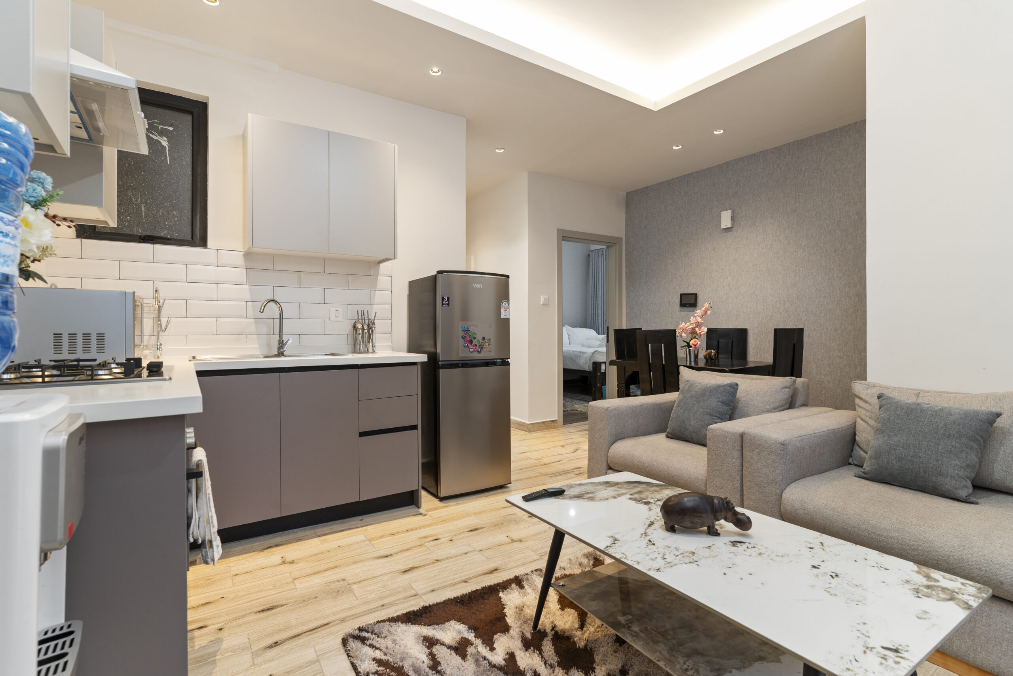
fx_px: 478
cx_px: 506
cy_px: 338
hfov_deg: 93.3
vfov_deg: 70.4
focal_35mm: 17
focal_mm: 17
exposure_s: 1/3
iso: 200
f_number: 6.3
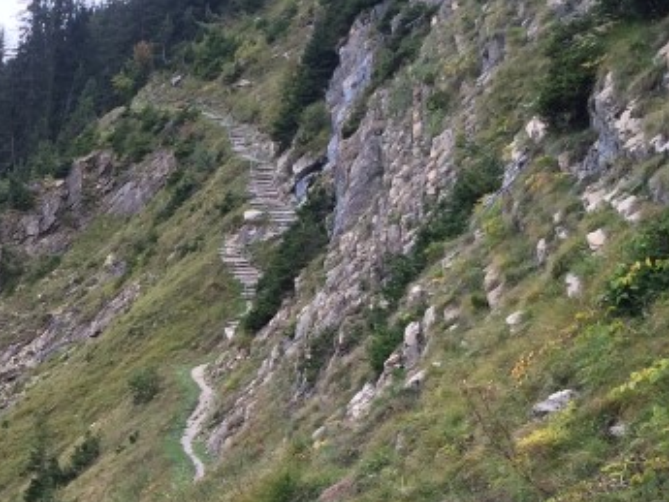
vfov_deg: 16.6
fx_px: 1663
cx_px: -176
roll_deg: -3.2
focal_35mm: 86
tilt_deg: -8.4
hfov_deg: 20.9
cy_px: 554
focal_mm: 4.15
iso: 32
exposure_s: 1/387
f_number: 2.2
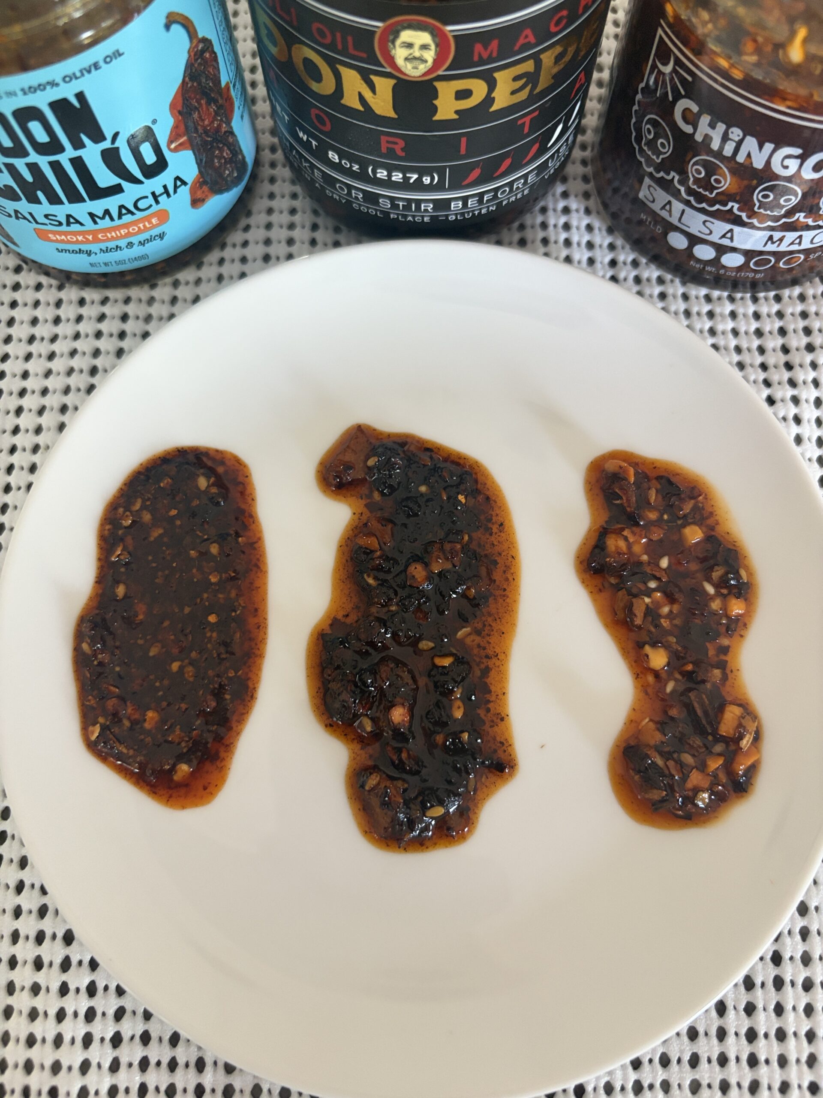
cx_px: 412
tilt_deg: -75.0
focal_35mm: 26
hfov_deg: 53.1
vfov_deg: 67.3
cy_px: 549
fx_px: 824
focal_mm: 5.96
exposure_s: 1/60
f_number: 1.6
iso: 250
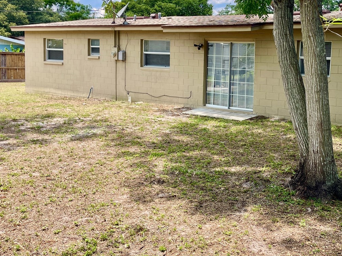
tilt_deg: -4.7
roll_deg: -1.3
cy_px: 92
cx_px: 243
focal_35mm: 41
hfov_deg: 44.7
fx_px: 405
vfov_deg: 34.9
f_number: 1.6
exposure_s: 1/1383
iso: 32
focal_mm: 4.2
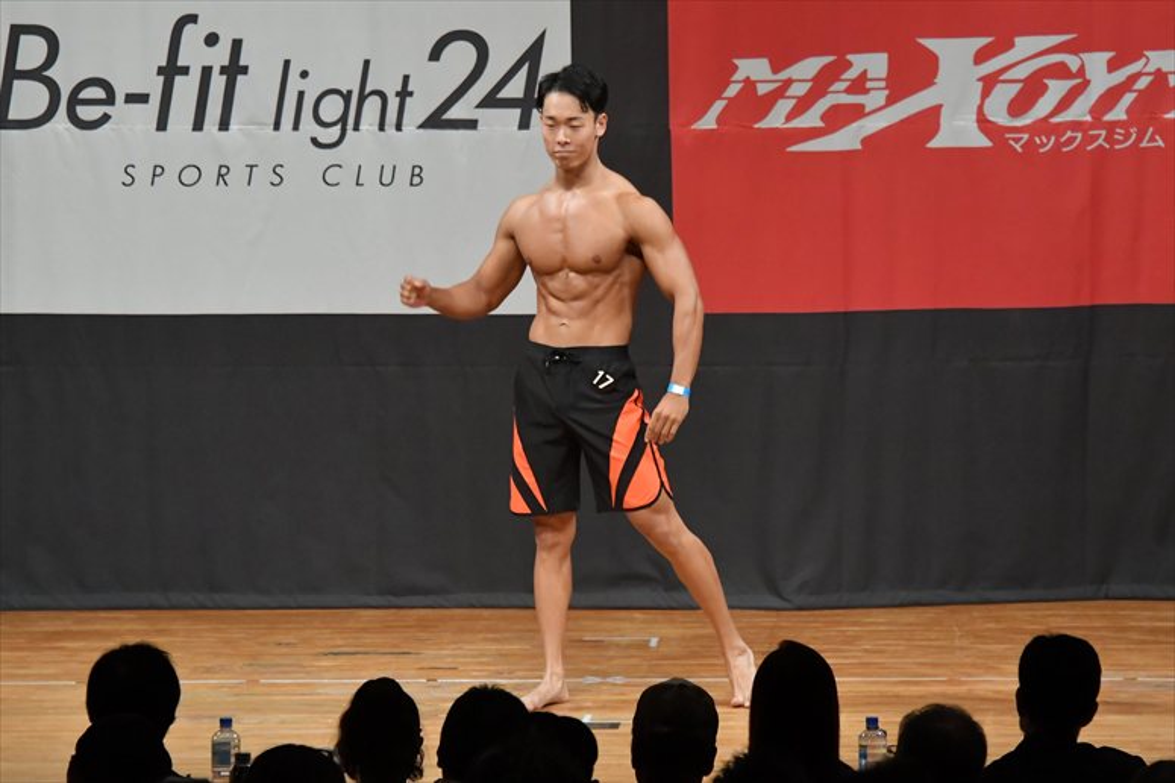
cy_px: 392
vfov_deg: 5.4
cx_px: 588
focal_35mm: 255
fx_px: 8319
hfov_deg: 8.1
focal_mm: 170
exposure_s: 1/400
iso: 6400
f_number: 5.6
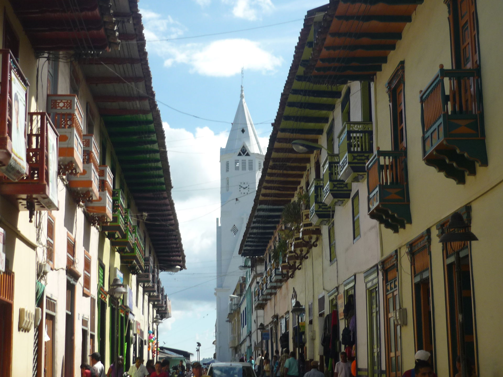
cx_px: 252
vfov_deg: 24.4
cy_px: 188
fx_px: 872
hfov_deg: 32.2
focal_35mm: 60
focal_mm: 7.8
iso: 100
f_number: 9
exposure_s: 1/125
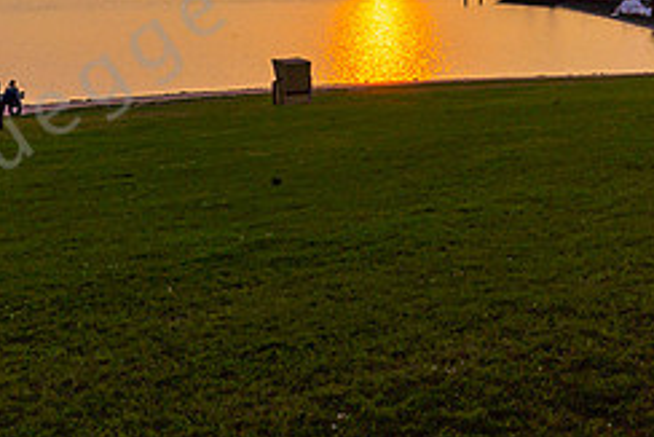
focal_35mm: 79
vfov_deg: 16.7
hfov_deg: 25.6
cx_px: 298
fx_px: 1436
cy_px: -63
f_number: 22
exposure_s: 1/160
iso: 100
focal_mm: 33
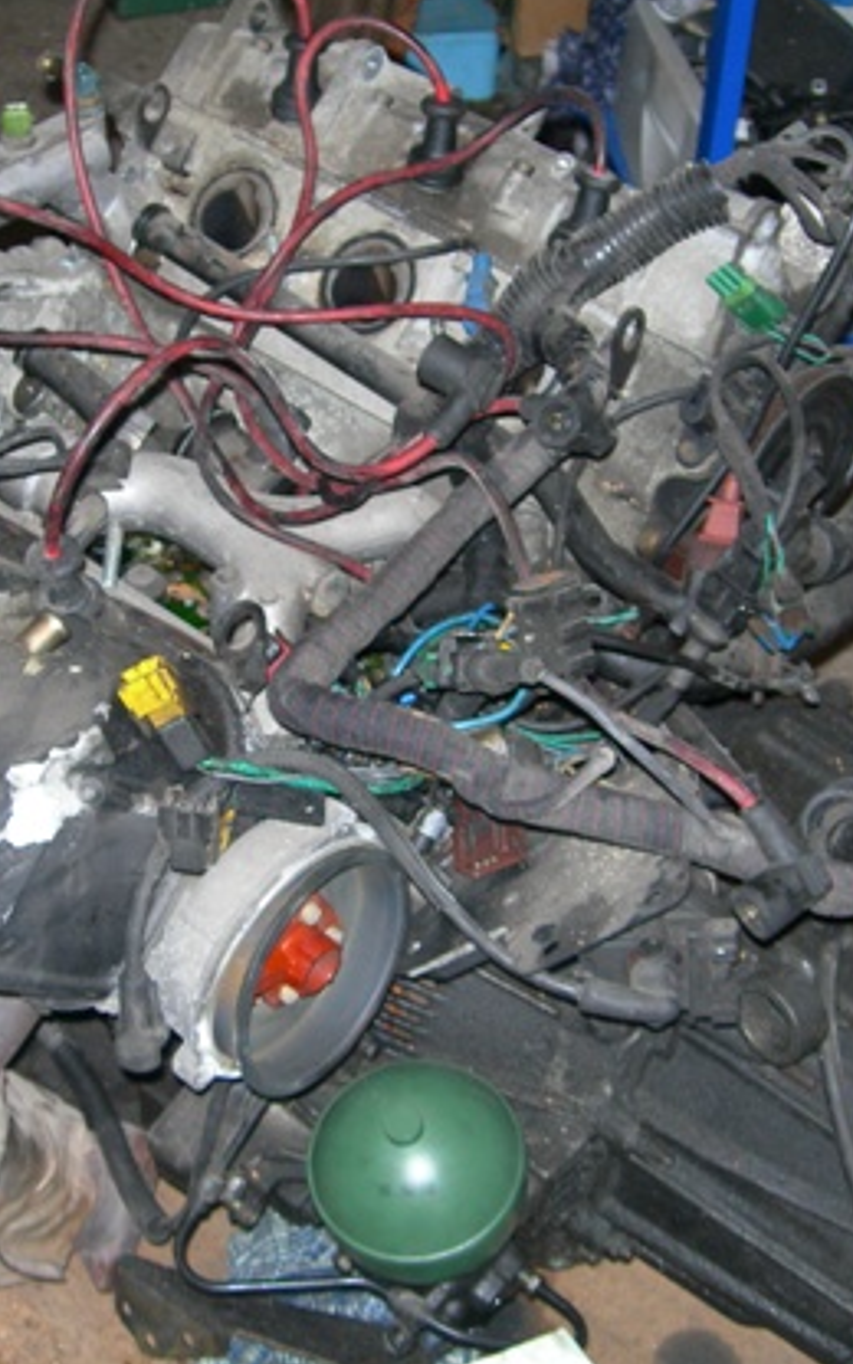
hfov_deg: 20.9
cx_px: 312
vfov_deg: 33.0
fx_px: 2306
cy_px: 715
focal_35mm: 62
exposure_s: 1/60.1
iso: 118
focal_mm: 7.8
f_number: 2.8
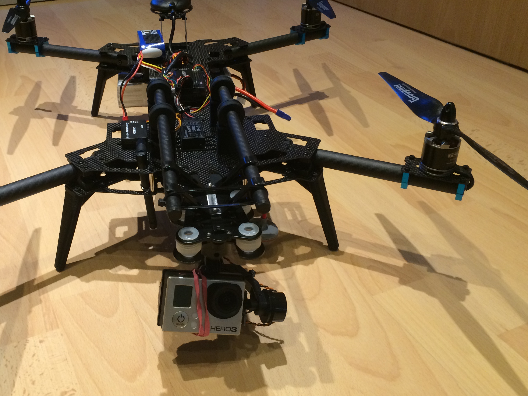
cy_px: 178
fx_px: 580
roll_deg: +0.0
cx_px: 196
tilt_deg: -31.1
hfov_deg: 48.5
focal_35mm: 38
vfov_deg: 37.7
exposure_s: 1/33
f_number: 2.2
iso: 200
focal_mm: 4.15
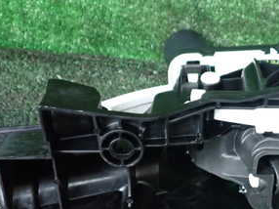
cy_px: 134
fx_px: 507
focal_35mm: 63
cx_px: 241
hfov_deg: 29.7
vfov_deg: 23.2
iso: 640
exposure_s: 1/30
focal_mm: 5.4
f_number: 2.3
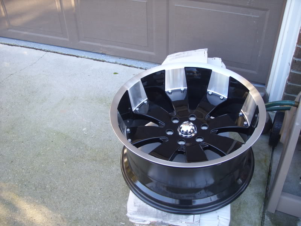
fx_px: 330
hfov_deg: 49.0
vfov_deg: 37.7
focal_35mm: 38
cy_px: 113
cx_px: 150
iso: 50
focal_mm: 7.8
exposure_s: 1/61
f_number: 2.8
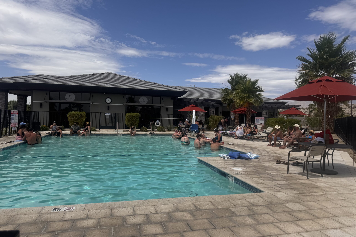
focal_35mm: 25
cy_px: 115
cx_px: 178
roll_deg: -1.0
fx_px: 247
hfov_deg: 71.5
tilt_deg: -0.2
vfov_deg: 51.3
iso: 80
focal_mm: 6.76
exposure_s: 1/10417
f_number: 1.78
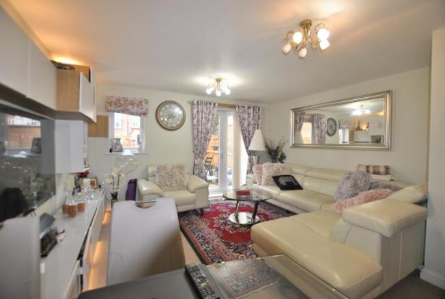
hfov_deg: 100.3
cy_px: 150
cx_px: 222
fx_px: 186
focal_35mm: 15
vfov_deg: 77.5
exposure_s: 1/25
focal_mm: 10
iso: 200
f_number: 3.5
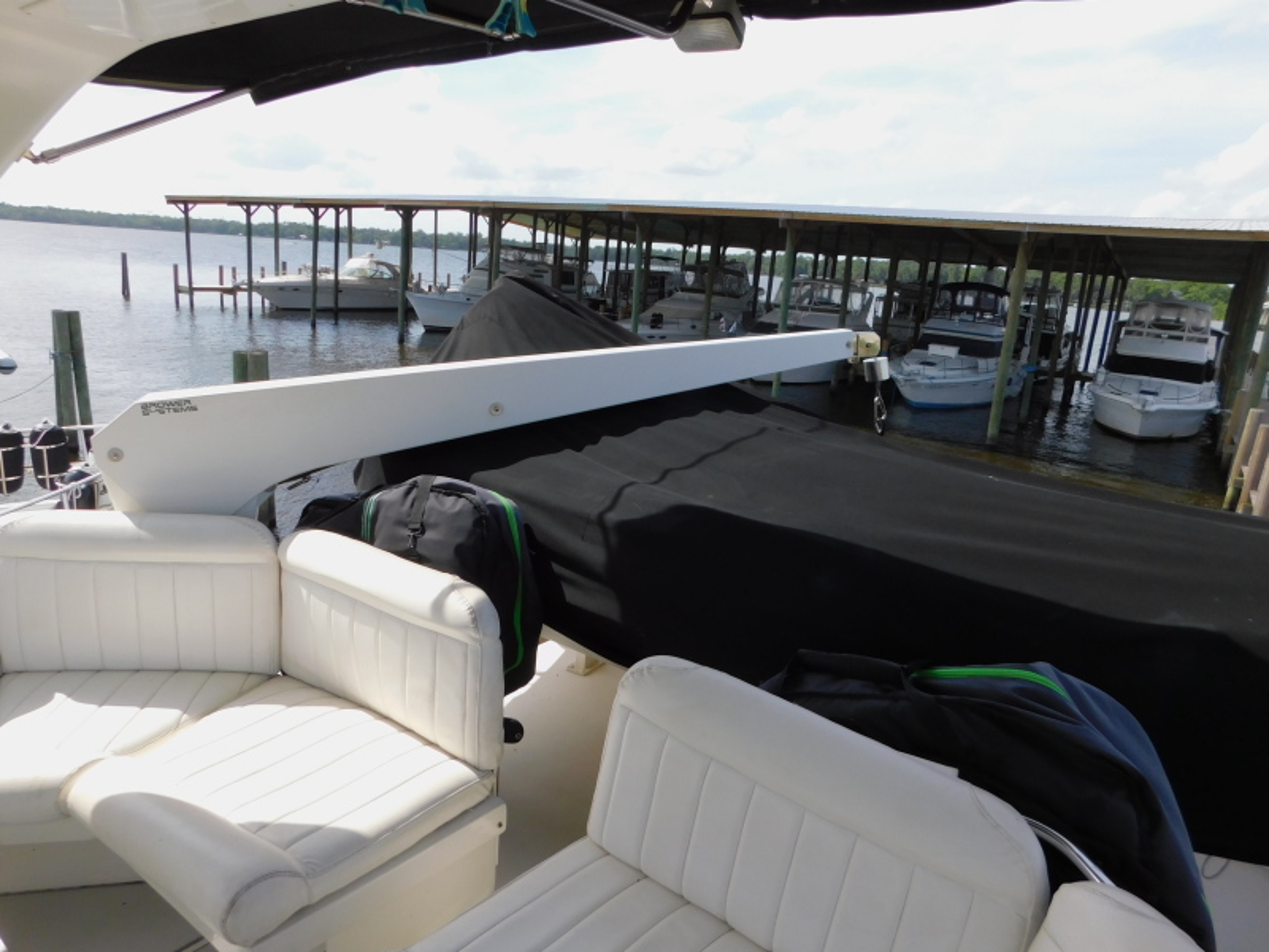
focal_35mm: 23
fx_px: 843
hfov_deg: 73.9
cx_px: 634
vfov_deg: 58.9
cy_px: 476
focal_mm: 4
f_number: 3
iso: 125
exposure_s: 1/1250
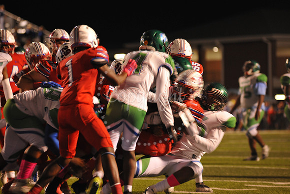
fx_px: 1611
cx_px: 145
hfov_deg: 10.3
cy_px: 97
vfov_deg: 6.9
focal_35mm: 200
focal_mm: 200
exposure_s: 1/125
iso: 1600
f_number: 4
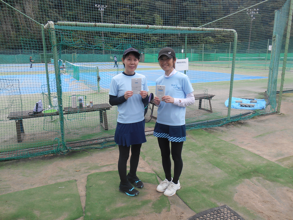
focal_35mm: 26
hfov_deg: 67.3
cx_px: 146
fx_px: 220
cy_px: 110
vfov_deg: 53.1
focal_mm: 4.7
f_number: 3.4
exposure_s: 1/50
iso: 80
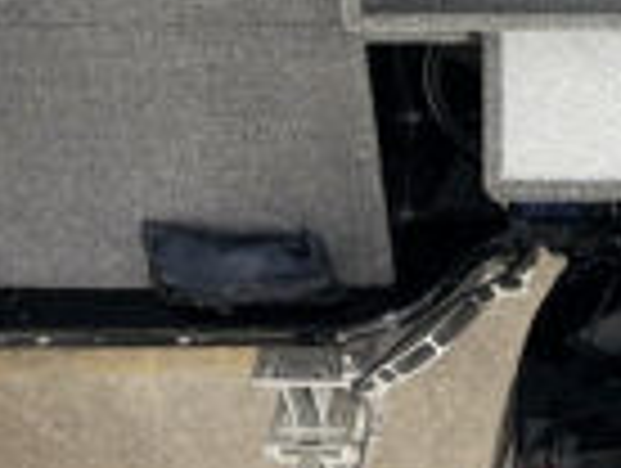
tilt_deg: -63.2
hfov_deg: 24.1
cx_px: 702
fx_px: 1348
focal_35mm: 75
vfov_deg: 19.1
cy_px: -16
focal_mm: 5.7
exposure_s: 1/60
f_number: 1.5
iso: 200
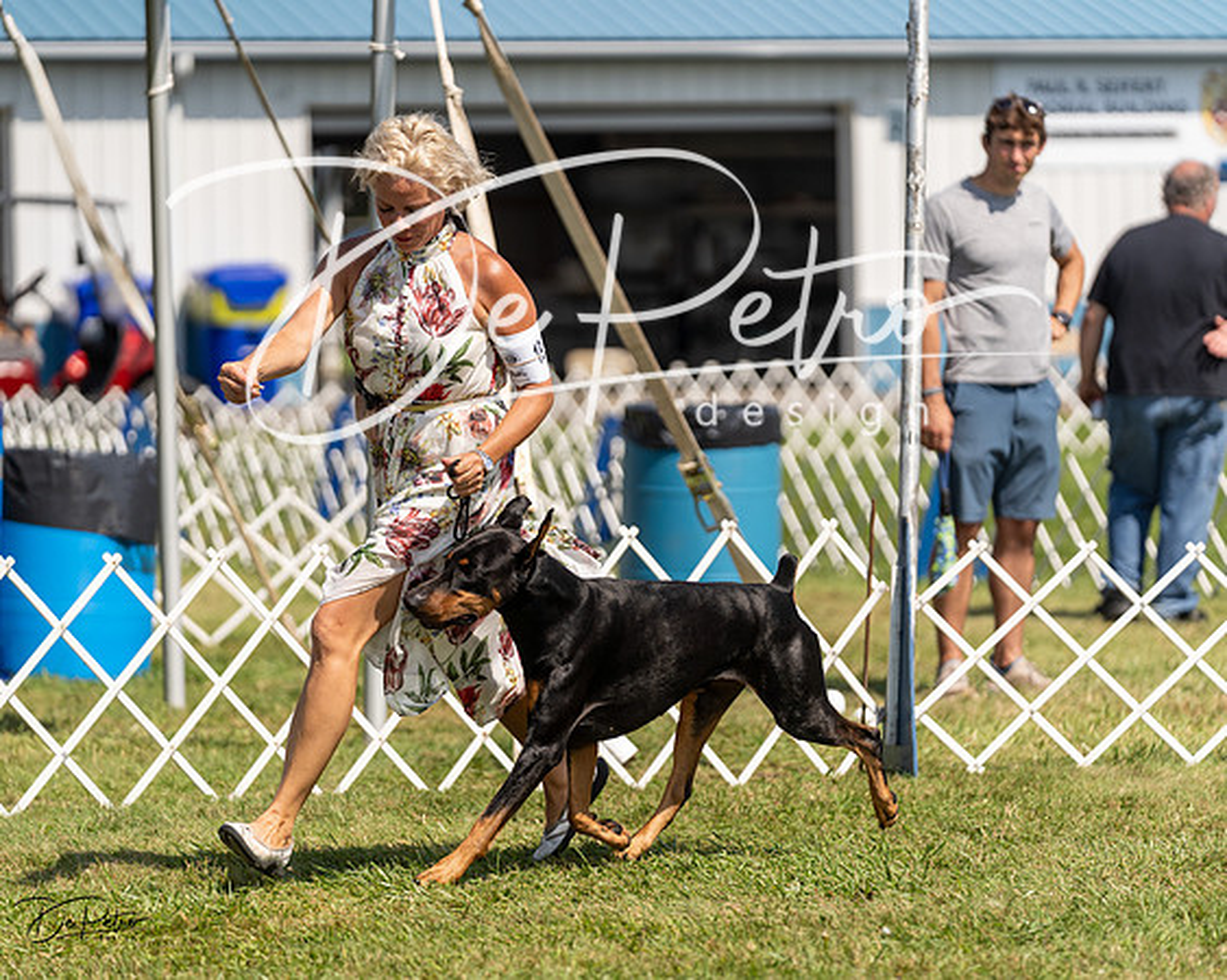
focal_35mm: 182
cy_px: 490
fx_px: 6623
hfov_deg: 10.6
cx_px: 614
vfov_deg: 8.5
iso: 200
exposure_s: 1/3200
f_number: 2.8
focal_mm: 162
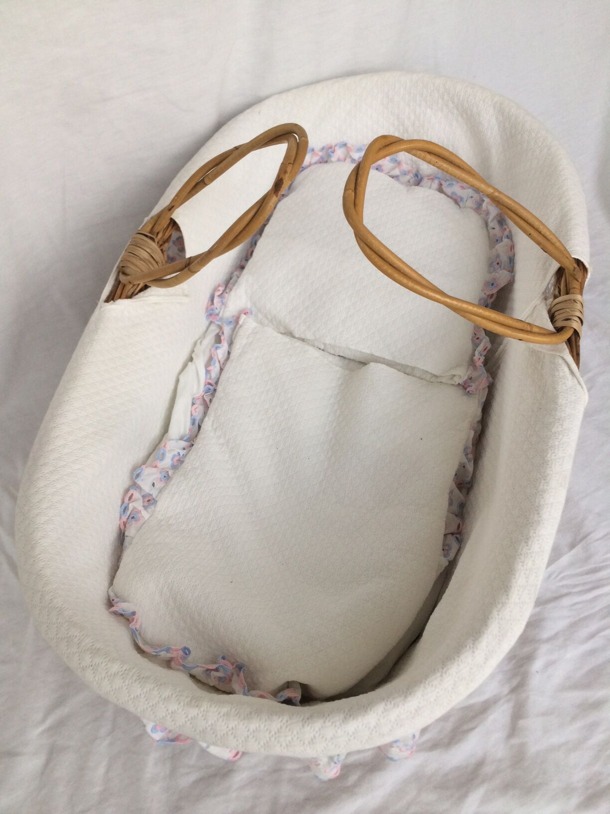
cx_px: 305
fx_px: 681
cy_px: 407
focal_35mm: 29
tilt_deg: -57.3
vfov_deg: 61.7
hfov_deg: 48.2
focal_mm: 4.15
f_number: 2.2
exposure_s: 1/100
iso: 64
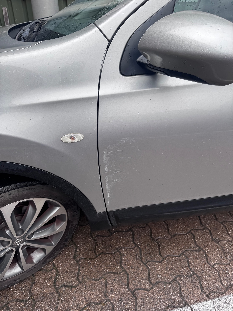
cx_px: 116
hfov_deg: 56.8
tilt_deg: -31.7
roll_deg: -0.7
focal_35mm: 24
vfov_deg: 71.6
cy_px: 156
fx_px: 215
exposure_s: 1/633
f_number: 1.78
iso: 80
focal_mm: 6.76
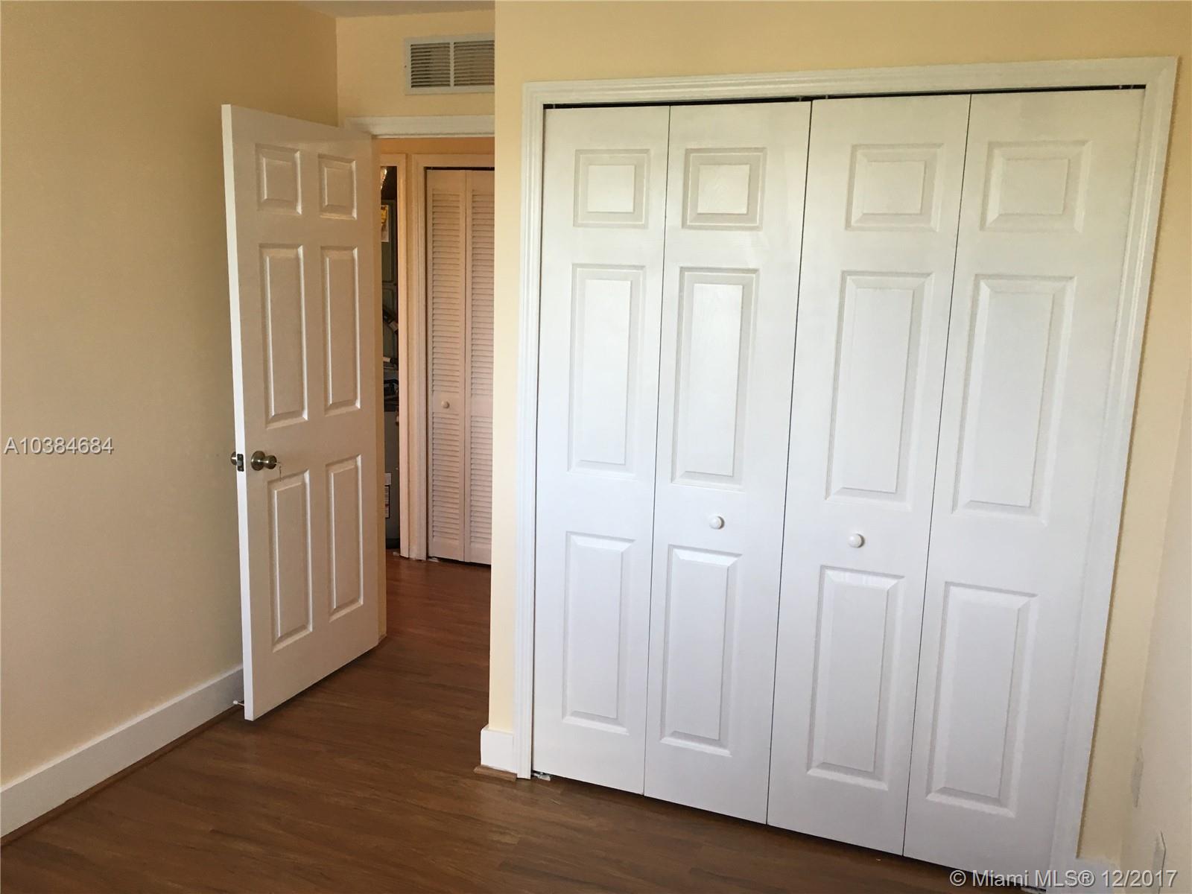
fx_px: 999
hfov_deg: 61.7
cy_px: 447
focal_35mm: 29
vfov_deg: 48.2
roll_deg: -0.4
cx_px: 596
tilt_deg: -11.1
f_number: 2.2
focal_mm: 4.15
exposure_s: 1/30
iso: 40
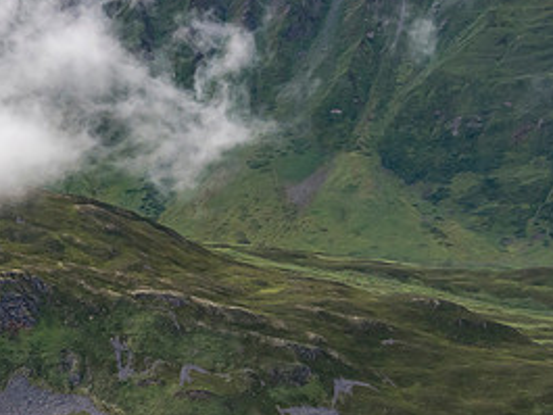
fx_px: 2030
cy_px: 356
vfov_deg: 11.6
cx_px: 182
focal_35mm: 127
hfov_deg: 15.5
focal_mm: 29
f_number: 5
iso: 400
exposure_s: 1/1000
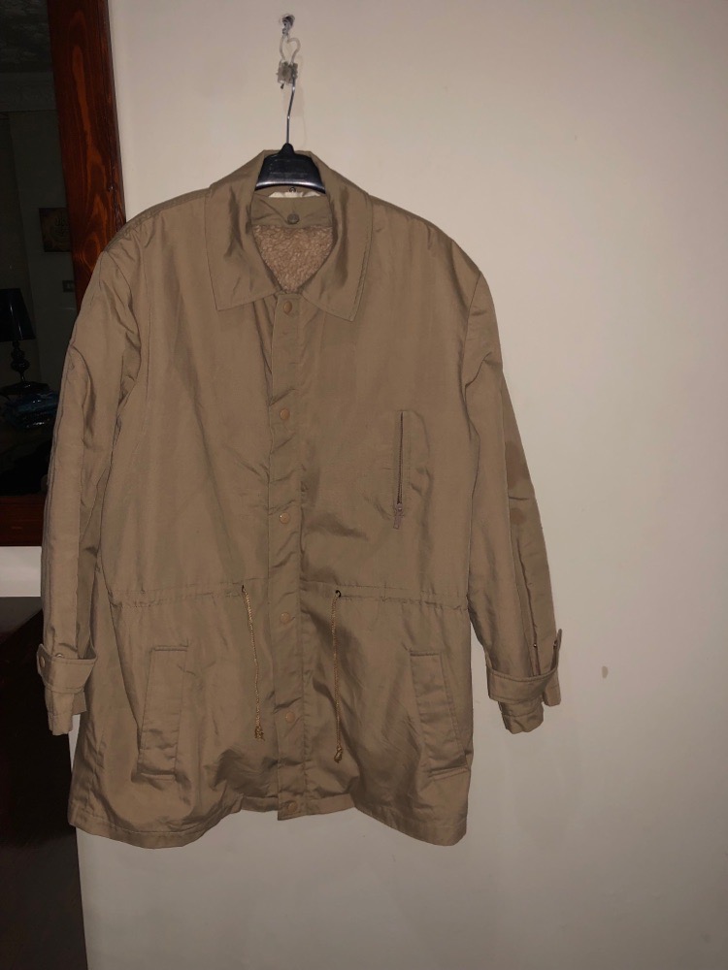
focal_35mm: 28
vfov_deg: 63.4
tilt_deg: -10.6
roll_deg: +0.3
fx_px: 785
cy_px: 485
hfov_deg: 49.7
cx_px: 364
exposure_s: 1/12
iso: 50
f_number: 1.8
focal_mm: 4
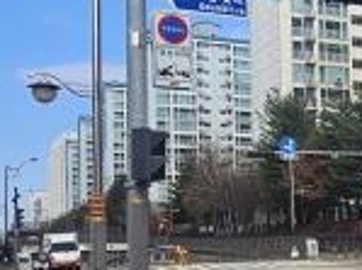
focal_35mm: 70
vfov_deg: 20.8
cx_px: 491
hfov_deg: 23.9
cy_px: 195
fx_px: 730
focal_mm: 2.2
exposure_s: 1/2192
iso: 50
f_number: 2.2
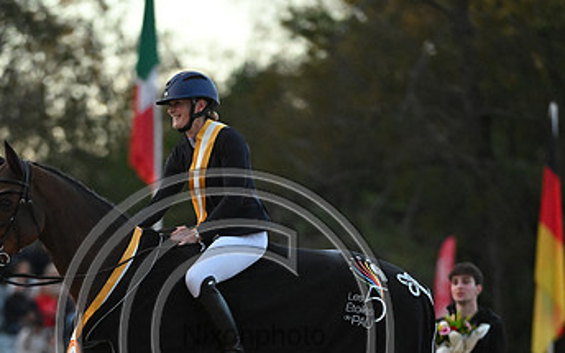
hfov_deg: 4.4
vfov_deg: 2.7
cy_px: 313
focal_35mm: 481
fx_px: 7406
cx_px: 207
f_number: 4.5
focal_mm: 280
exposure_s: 1/1000
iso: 8000
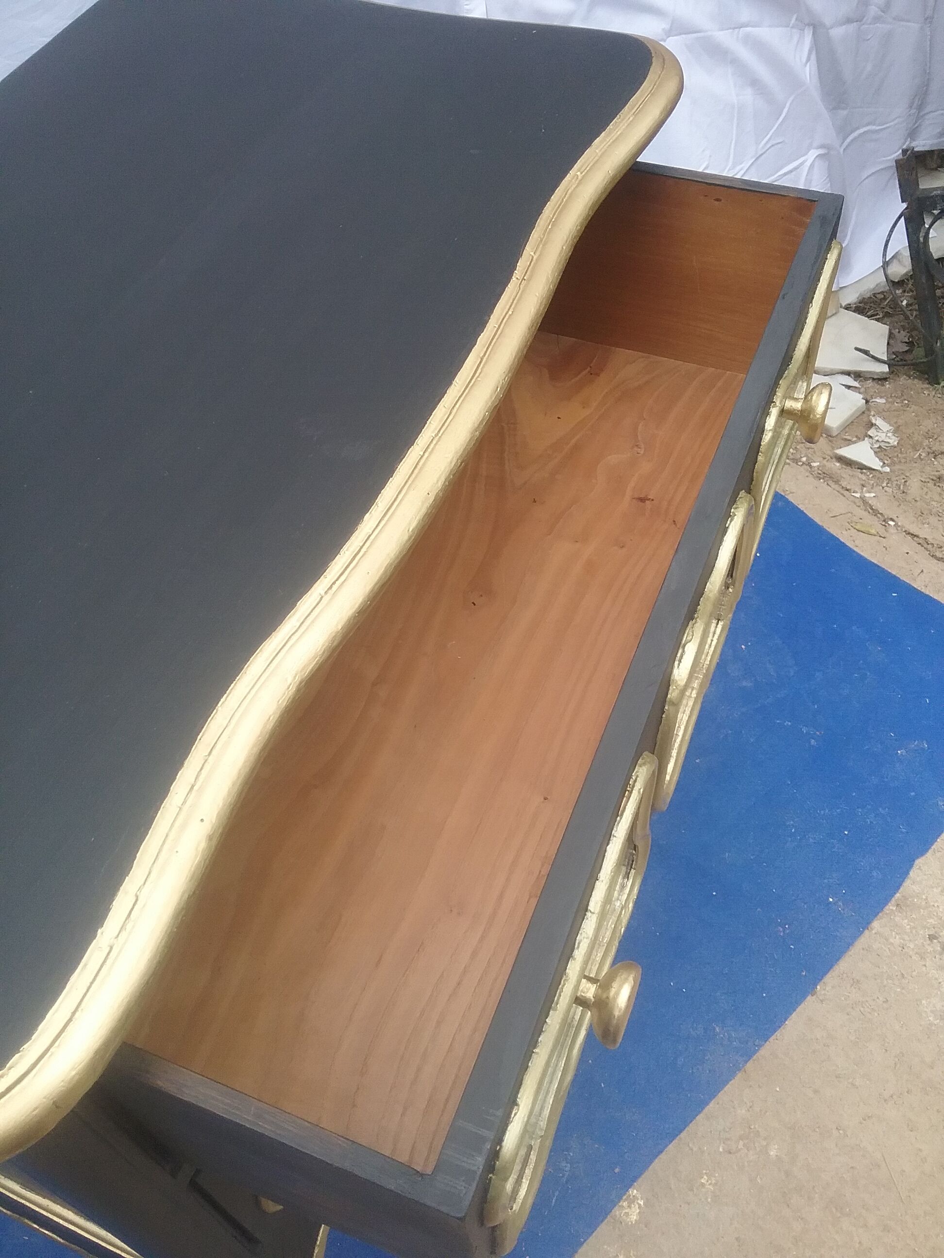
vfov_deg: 58.4
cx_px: 472
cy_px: 629
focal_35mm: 31
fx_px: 1127
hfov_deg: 45.4
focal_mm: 3.3
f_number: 2.2
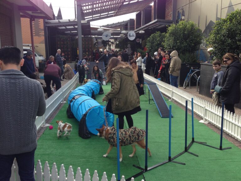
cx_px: 120
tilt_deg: -10.5
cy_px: 90
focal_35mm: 33
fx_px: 230
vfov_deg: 42.9
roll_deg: +0.9
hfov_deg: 55.4
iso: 50
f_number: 2.4
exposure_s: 1/393
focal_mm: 4.12
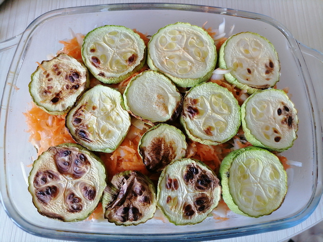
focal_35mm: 26
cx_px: 162
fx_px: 243
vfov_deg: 53.1
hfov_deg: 67.3
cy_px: 121
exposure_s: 1/60
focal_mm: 5.4
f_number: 1.8
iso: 200
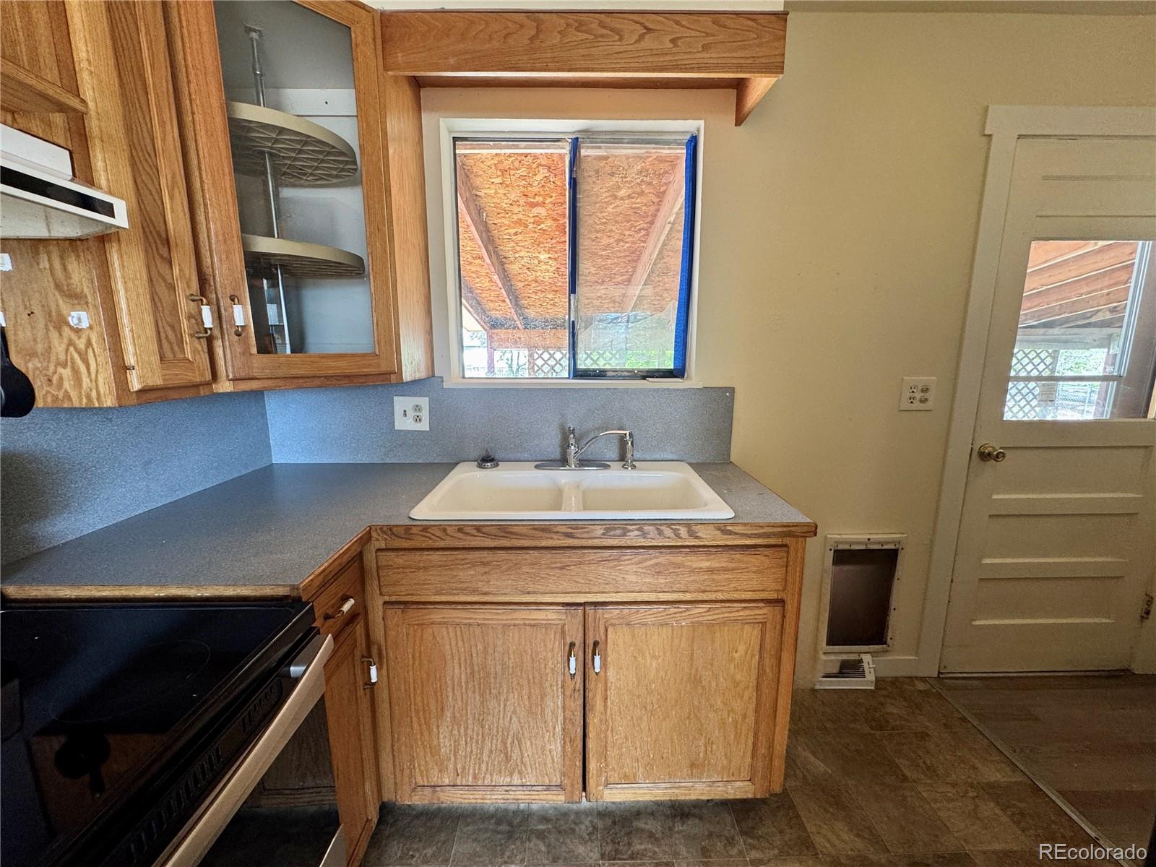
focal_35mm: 14
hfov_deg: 102.1
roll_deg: -0.2
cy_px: 434
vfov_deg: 85.7
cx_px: 578
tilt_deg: -10.8
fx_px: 468
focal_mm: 2.22
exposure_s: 1/99
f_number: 2.2
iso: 160
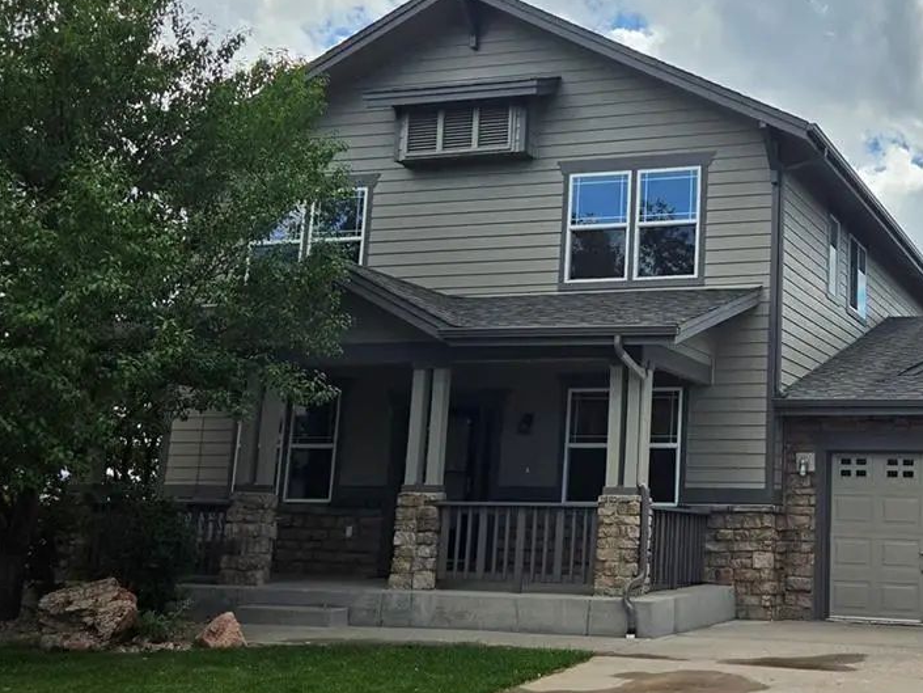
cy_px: 301
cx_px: 771
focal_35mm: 47
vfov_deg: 30.9
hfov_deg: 38.5
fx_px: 1253
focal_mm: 5.4
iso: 50
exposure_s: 1/7887
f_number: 1.8
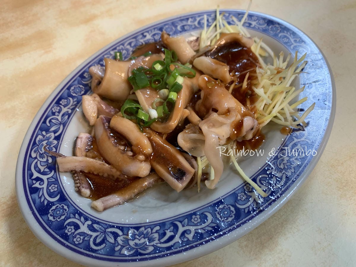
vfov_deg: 53.1
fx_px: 267
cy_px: 134
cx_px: 178
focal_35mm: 26
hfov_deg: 67.3
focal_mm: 4.25
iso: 80
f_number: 1.8
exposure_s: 1/60
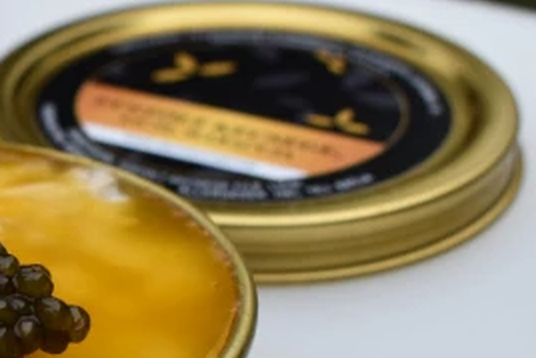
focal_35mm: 113
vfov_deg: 12.0
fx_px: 1689
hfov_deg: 17.5
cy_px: 358
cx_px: -44
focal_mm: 27
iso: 110
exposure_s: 1/250
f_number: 8
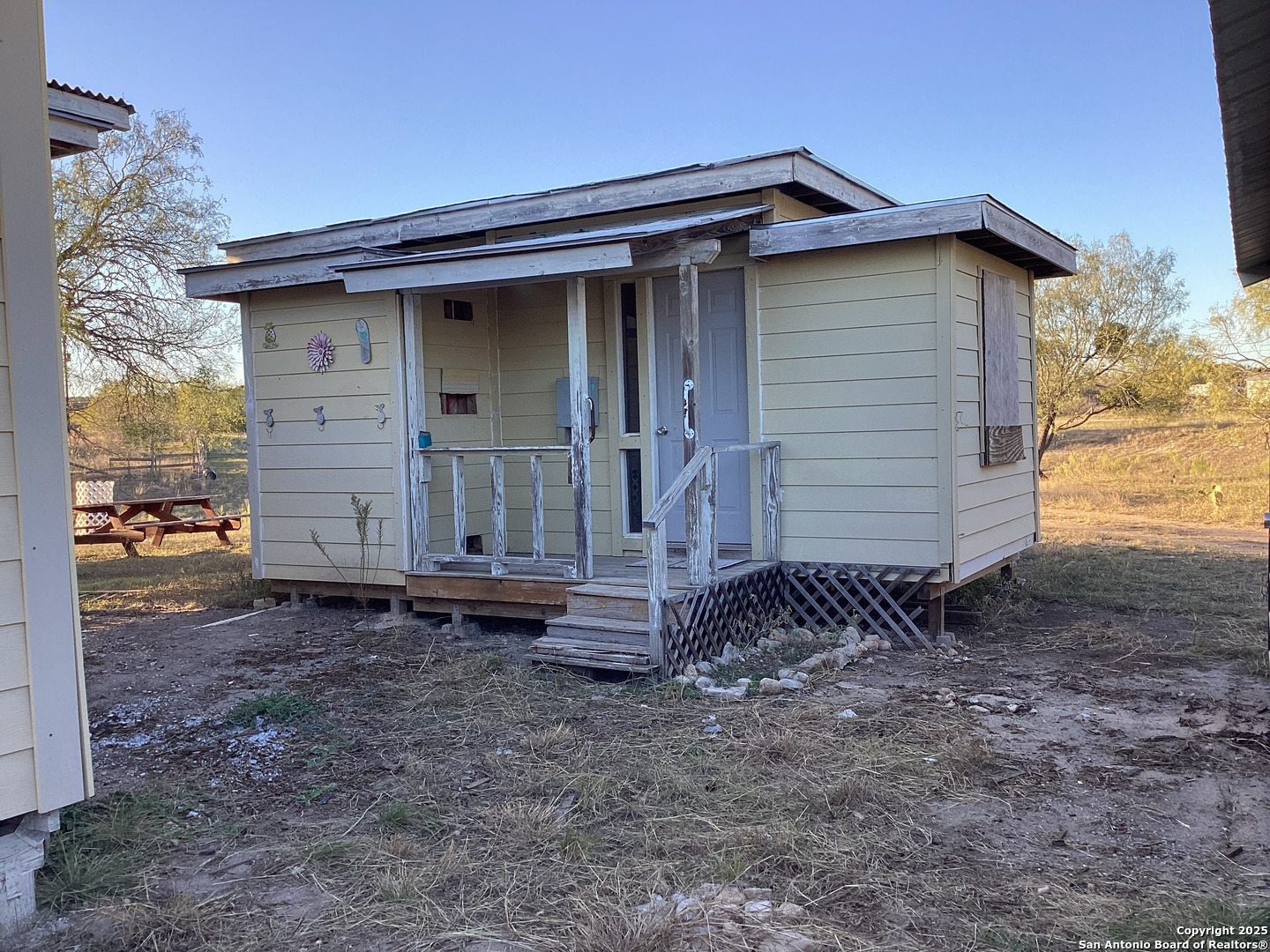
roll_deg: +0.4
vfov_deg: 45.4
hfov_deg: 58.4
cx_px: 635
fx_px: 1137
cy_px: 476
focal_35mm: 31
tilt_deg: -5.0
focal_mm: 3.3
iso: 25
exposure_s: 1/183
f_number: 2.4
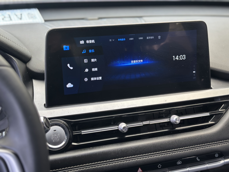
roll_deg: -1.6
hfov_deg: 39.7
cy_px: 86
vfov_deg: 30.3
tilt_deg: -21.6
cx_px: 114
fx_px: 318
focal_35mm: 48
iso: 80
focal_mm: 6.86
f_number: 1.78
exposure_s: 1/177
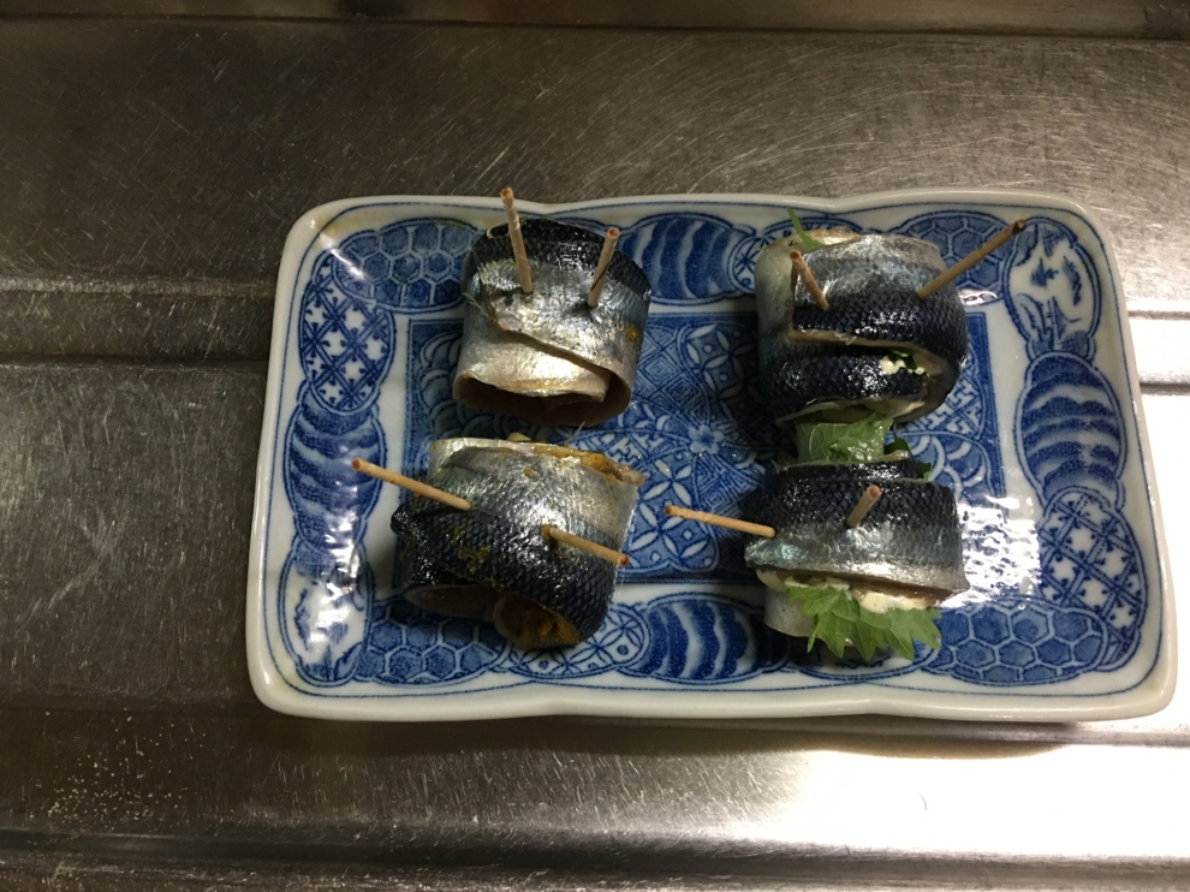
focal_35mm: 30
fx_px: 1031
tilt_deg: -73.3
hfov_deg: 60.0
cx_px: 612
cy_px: 439
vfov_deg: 46.8
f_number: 2.2
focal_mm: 4.15
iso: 125
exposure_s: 1/17
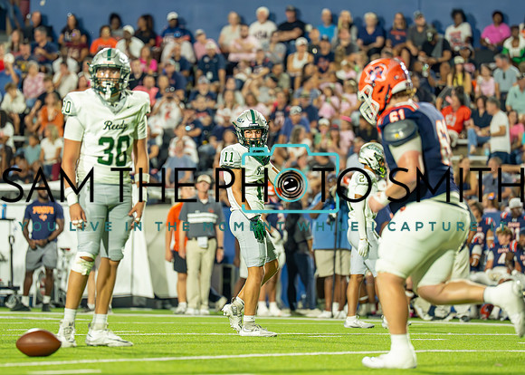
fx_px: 4706
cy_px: 169
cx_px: 236
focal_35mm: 316
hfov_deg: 6.4
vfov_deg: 4.6
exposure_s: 1/1600
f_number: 2.8
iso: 3200
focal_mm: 200
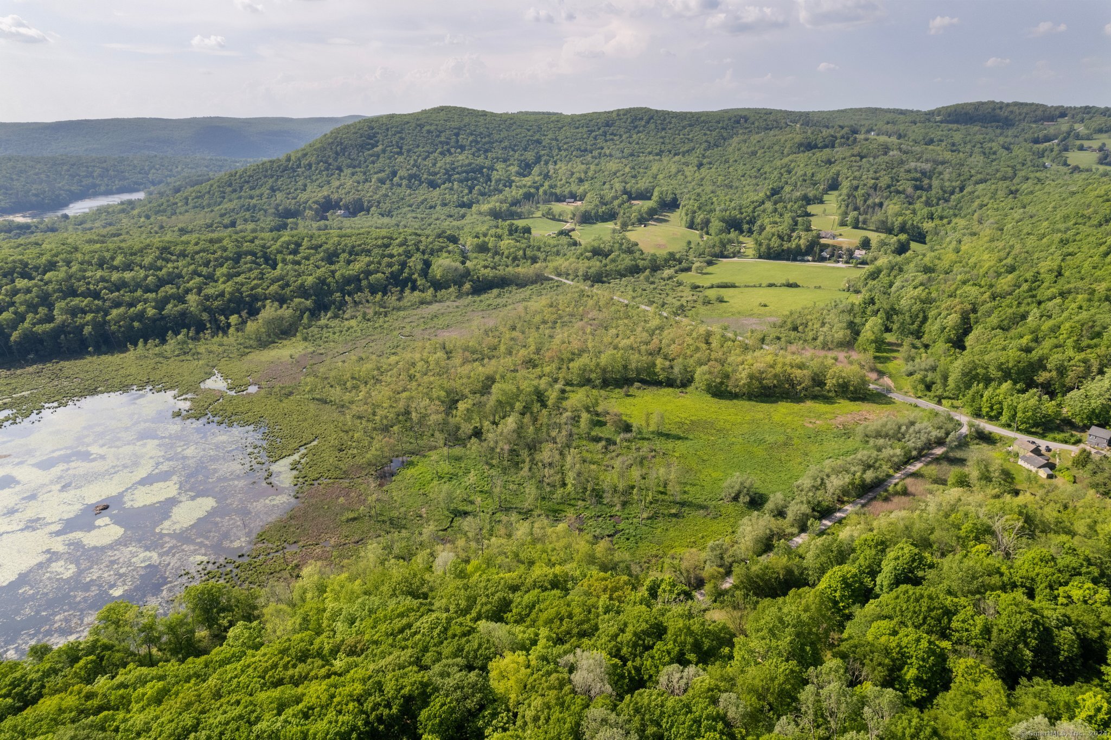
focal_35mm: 22
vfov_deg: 57.2
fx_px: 679
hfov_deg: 78.6
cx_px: 556
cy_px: 370
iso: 120
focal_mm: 8.38
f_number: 2.8
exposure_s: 1/180
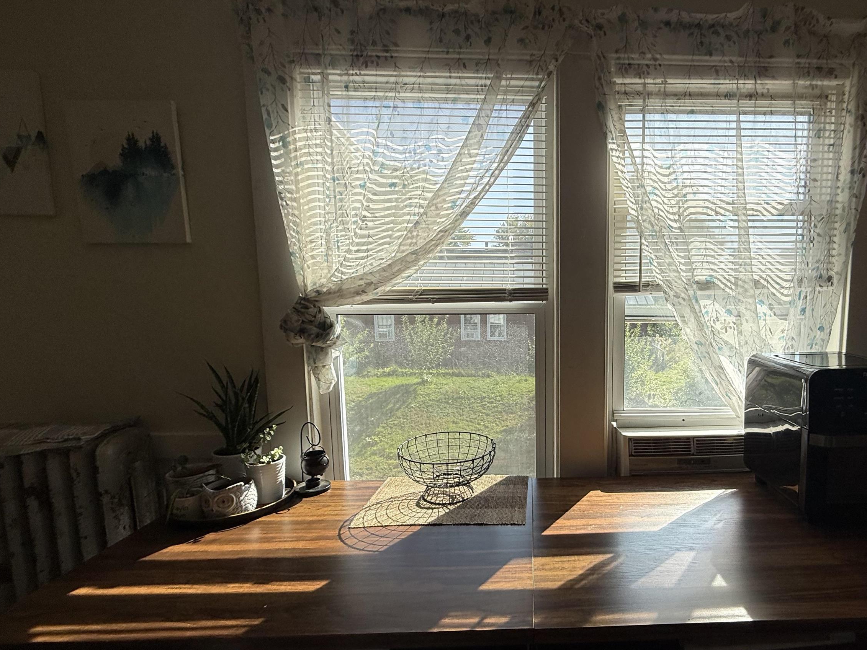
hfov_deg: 82.7
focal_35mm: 19
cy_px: 357
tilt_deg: -7.2
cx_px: 553
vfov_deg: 68.5
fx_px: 476
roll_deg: +0.0
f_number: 2.2
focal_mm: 2.22
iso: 50
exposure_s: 1/644
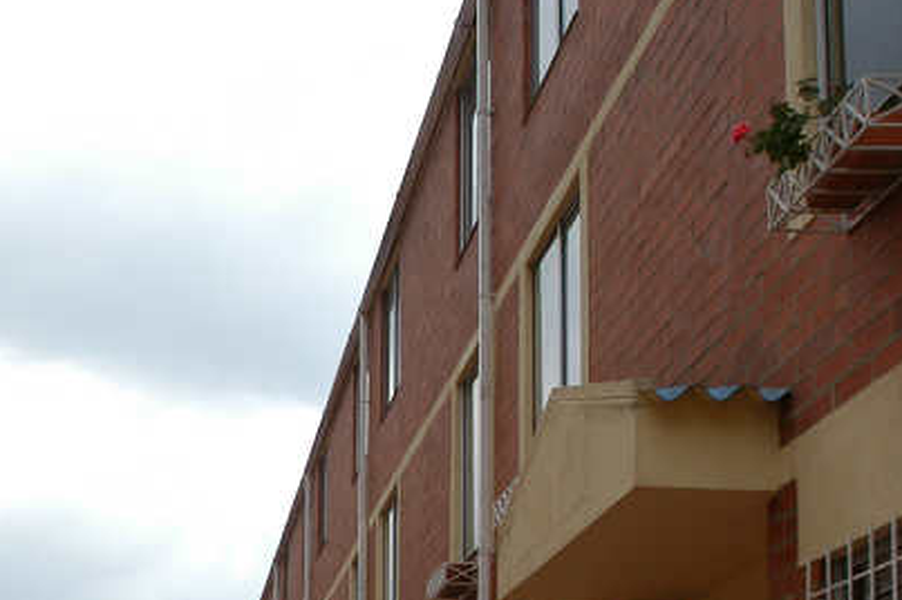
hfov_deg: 30.4
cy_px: 704
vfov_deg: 20.5
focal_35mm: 62
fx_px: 1558
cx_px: 38
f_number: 9
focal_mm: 17
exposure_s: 1/320
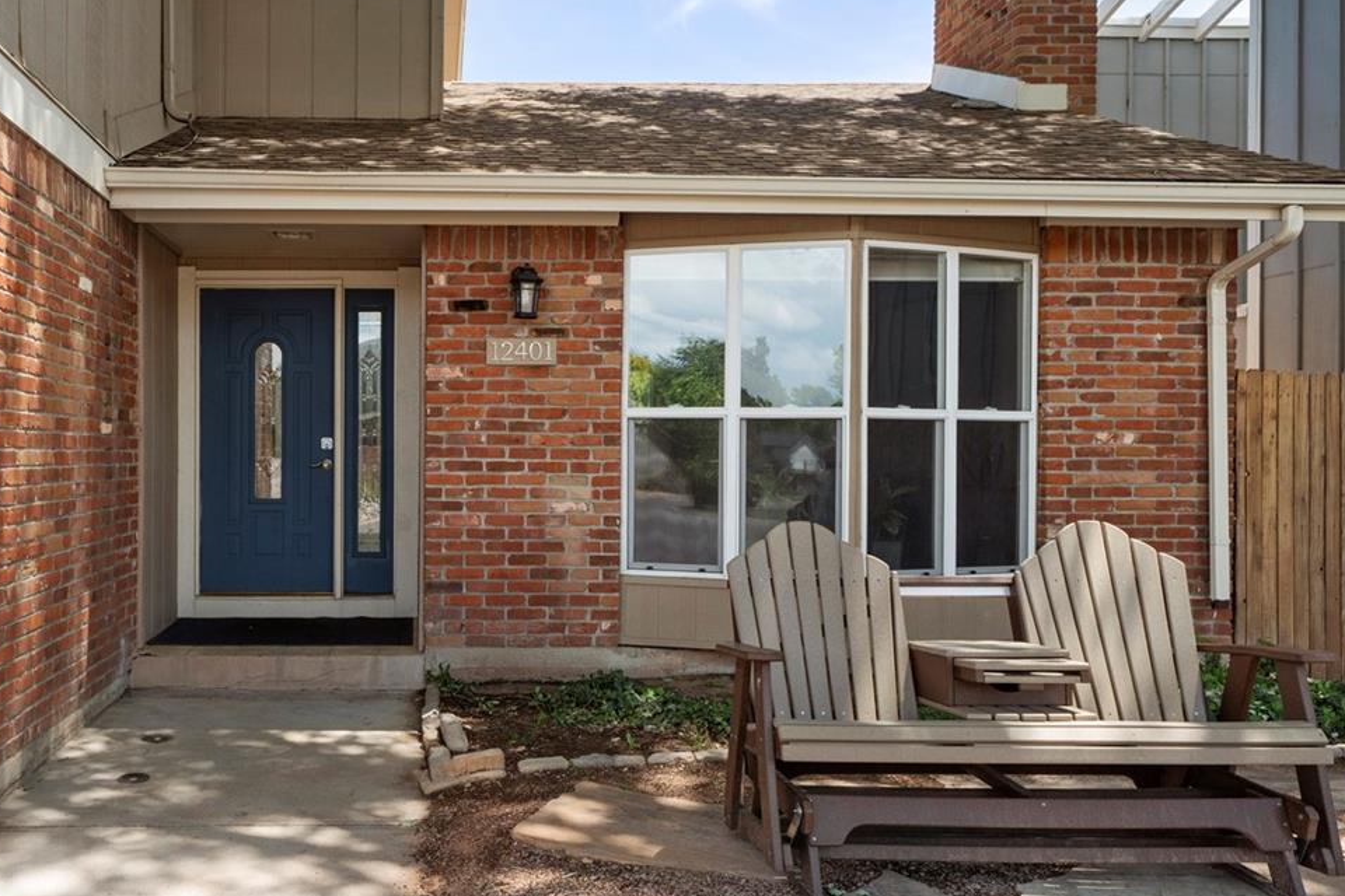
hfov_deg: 59.4
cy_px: 465
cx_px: 427
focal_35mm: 30
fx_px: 1139
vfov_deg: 42.9
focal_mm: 18.3
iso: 400
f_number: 9
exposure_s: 1/250
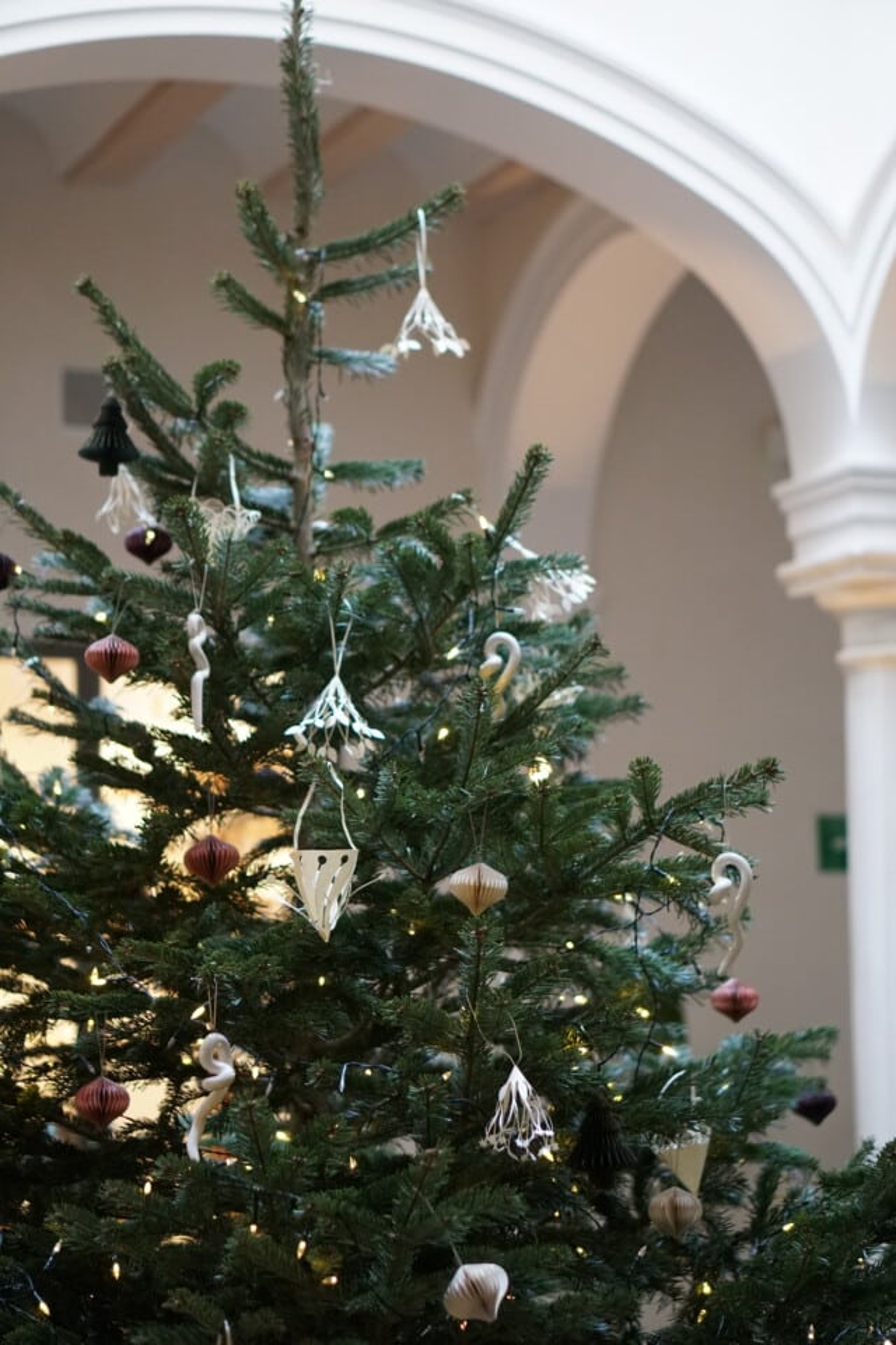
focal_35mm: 75
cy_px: 672
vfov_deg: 27.0
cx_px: 448
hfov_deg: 18.2
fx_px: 2800
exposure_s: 1/160
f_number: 2
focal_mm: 50
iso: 1600
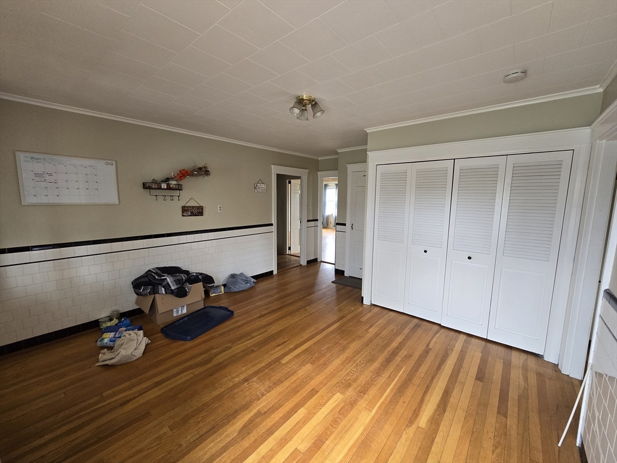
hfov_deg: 106.2
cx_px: 308
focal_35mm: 13
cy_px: 232
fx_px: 232
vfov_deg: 89.9
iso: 250
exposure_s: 1/60
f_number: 2.2
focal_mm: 2.2
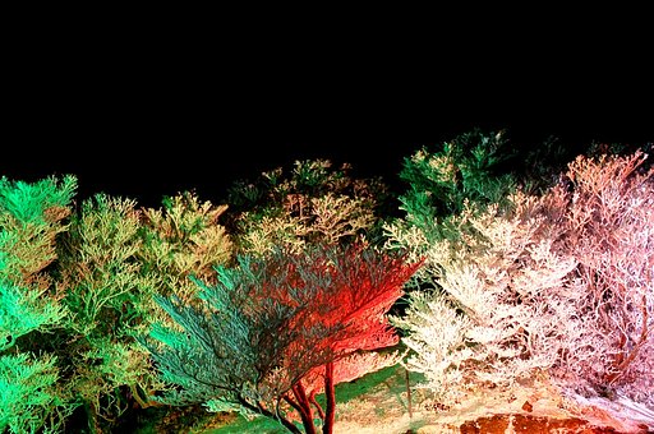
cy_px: 217
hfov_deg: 48.0
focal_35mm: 40
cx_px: 327
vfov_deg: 32.9
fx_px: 735
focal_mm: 27
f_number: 16
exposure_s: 1
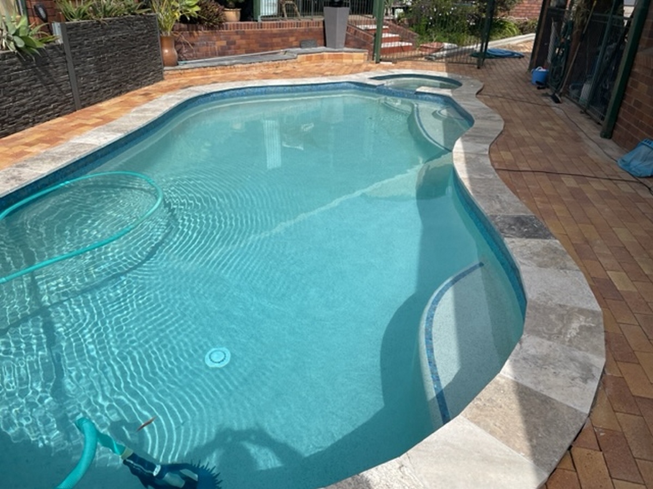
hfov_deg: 67.3
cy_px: 244
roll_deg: -3.0
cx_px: 326
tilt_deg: -27.5
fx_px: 490
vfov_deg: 53.1
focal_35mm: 26
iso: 32
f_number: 1.6
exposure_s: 1/5814
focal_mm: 4.2
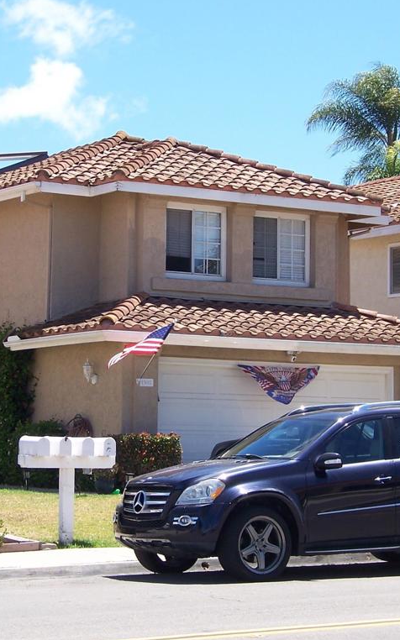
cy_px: 319
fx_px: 1815
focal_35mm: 104
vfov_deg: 20.0
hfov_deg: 12.5
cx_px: 103
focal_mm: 12.1
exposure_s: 1/250
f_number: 4.8
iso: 80
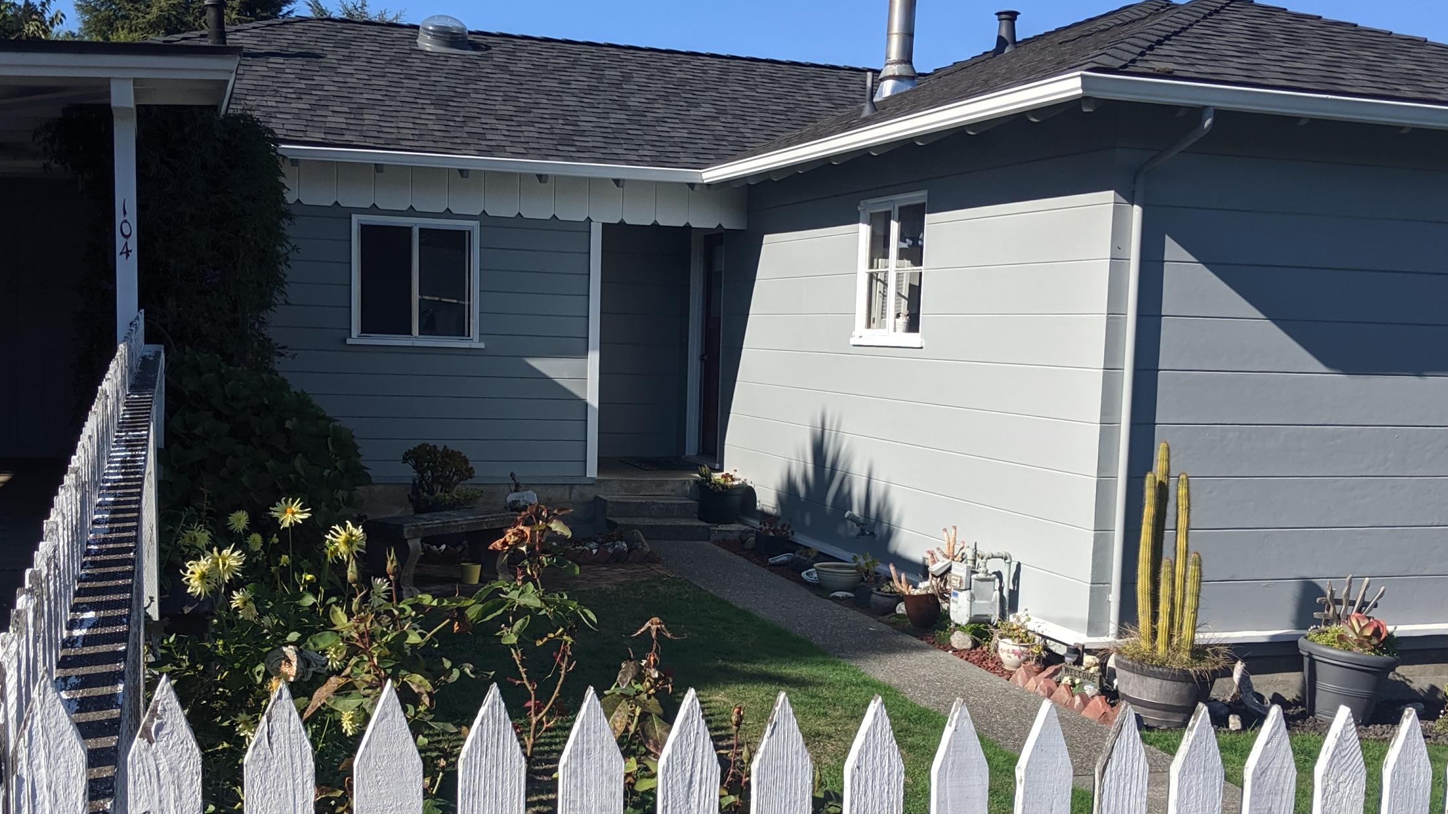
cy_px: 519
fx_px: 1536
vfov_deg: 29.6
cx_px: 695
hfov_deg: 50.5
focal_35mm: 40
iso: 49
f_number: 1.8
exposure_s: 1/2924
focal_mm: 4.44
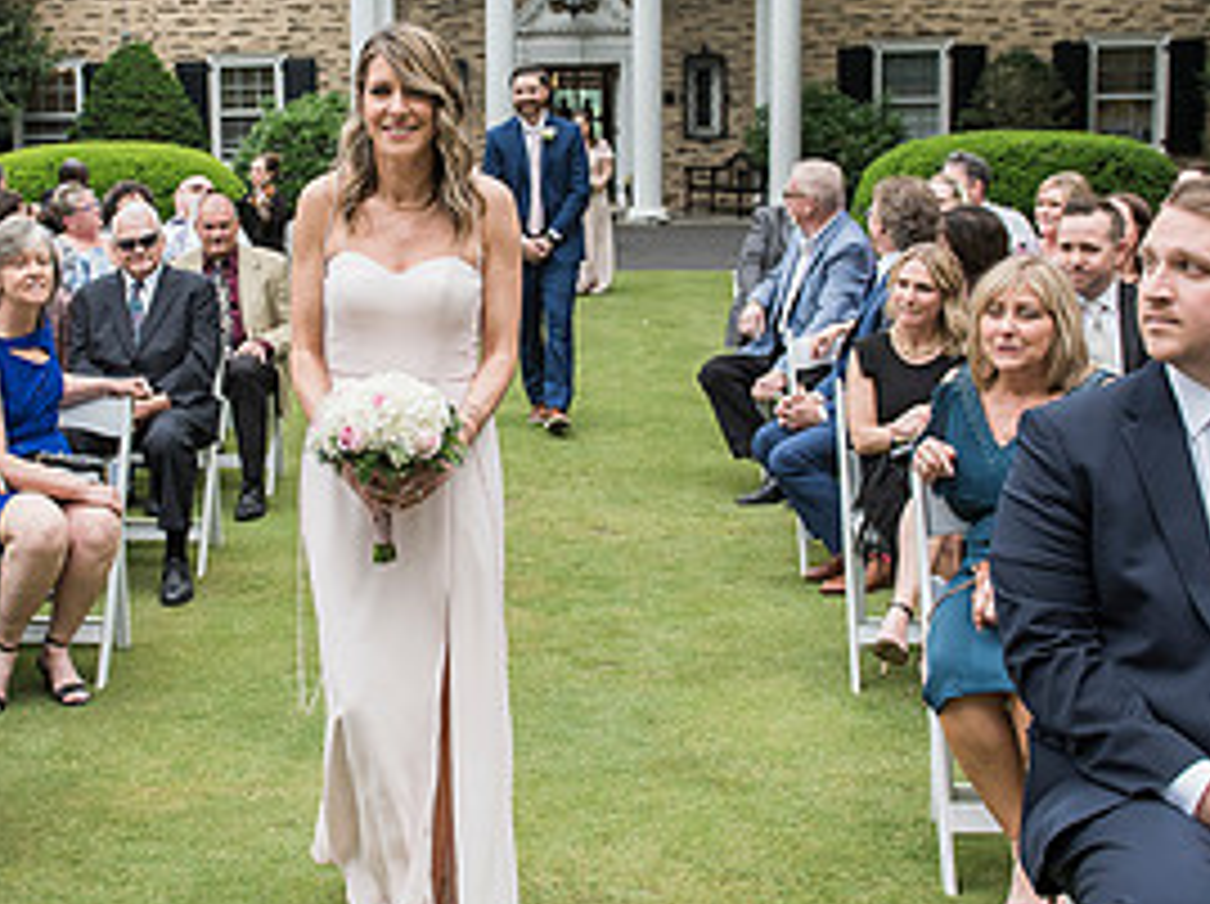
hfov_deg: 35.3
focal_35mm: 54
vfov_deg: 26.9
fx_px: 1885
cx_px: 432
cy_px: 326
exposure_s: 1/640
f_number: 4
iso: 800
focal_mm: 26
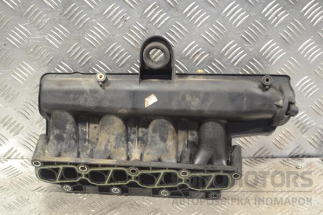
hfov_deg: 29.2
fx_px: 619
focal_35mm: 69
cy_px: 108
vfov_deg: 19.7
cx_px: 162
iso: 500
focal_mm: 46
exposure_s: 1/30
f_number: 5.3
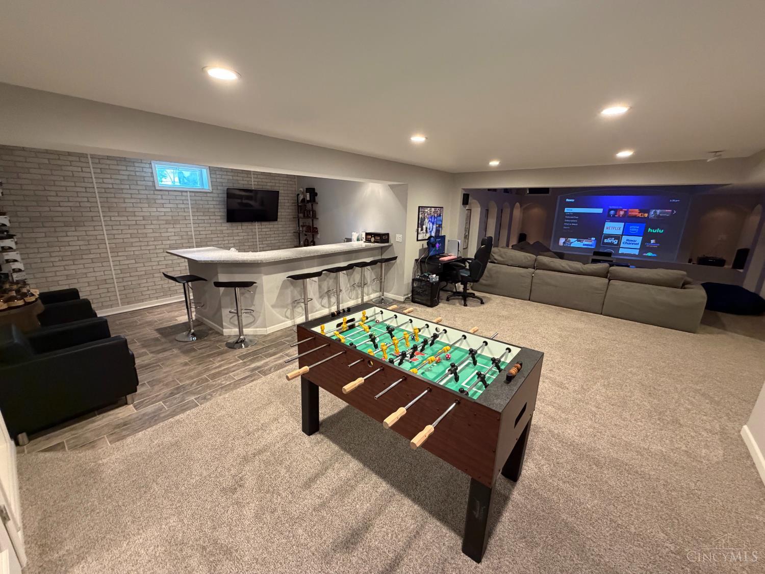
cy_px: 287
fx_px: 309
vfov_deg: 85.7
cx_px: 382
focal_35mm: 14
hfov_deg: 102.1
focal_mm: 2.22
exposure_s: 1/60
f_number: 2.2
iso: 640
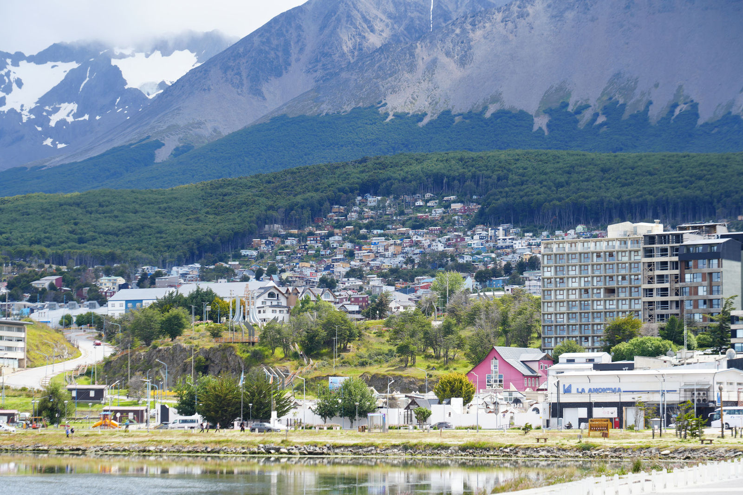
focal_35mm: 105
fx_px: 2166
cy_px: 248
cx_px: 372
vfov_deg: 13.0
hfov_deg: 19.5
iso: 100
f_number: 6.3
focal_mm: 105
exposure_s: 1/200
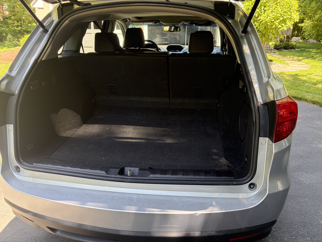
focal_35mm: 26
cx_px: 161
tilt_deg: -18.8
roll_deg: -1.7
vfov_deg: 53.1
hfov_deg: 67.3
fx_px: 242
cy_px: 121
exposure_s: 1/163
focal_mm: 5.96
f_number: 1.6
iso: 125
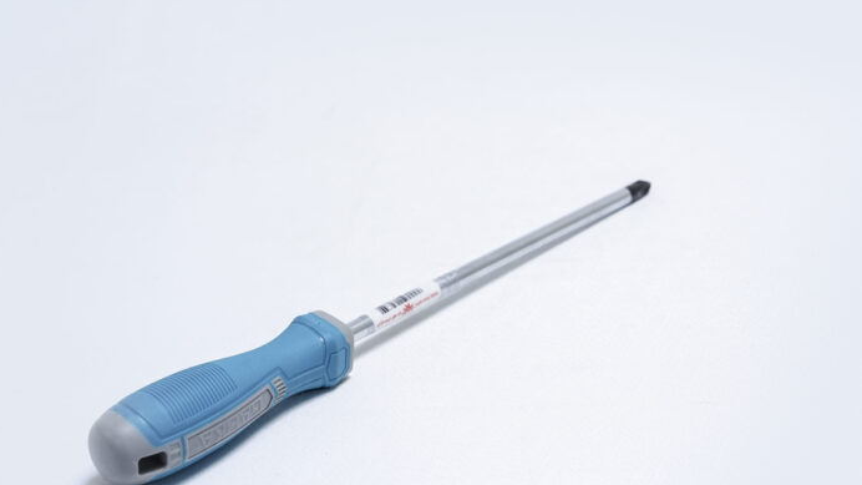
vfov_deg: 17.2
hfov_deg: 30.2
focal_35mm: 70
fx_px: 1600
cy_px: 279
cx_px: 429
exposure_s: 1/200
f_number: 9
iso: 3200
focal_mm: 66
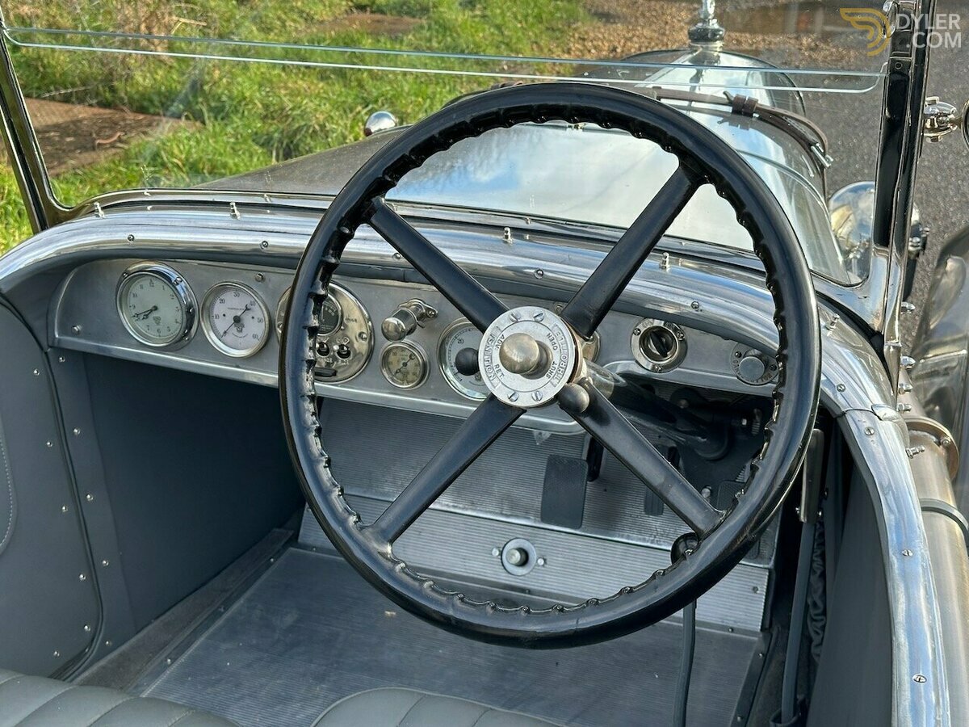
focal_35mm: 48
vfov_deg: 30.3
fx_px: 1344
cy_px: 364
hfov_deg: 39.7
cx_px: 484
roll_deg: -1.4
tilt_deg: -23.4
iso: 64
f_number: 1.78
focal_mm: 6.86
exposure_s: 1/756
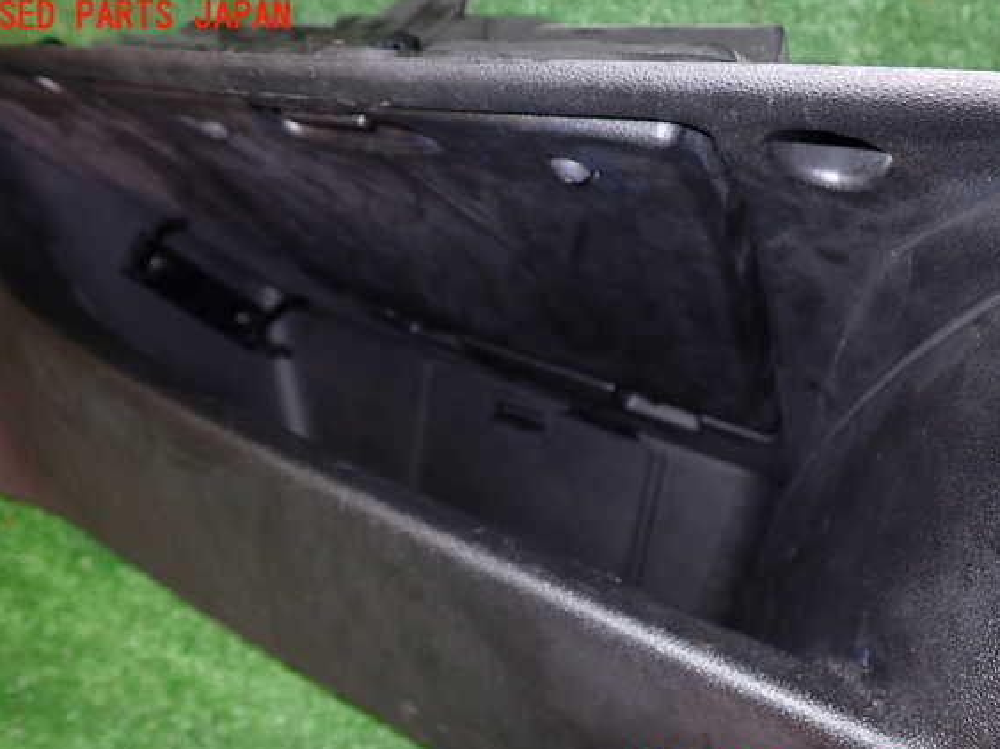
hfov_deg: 56.8
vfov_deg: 44.1
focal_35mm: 32
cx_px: 501
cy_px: 394
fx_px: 924
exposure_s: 1/30
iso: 200
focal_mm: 5.4
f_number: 2.3
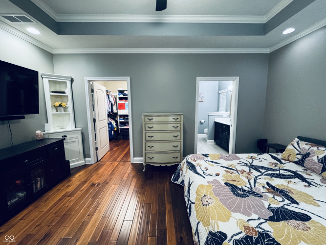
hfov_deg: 102.1
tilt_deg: -6.9
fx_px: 132
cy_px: 122
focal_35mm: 14
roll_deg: +0.3
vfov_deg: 85.7
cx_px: 163
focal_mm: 2.22
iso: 500
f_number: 2.2
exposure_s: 1/60
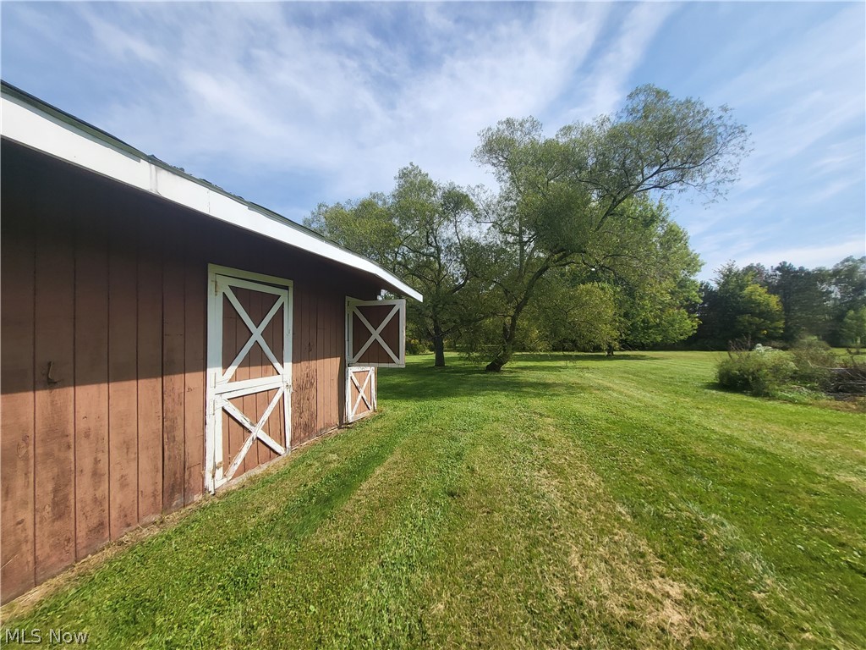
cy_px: 325
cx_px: 433
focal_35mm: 13
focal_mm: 1.74
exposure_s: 1/1199
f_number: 2.2
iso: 32
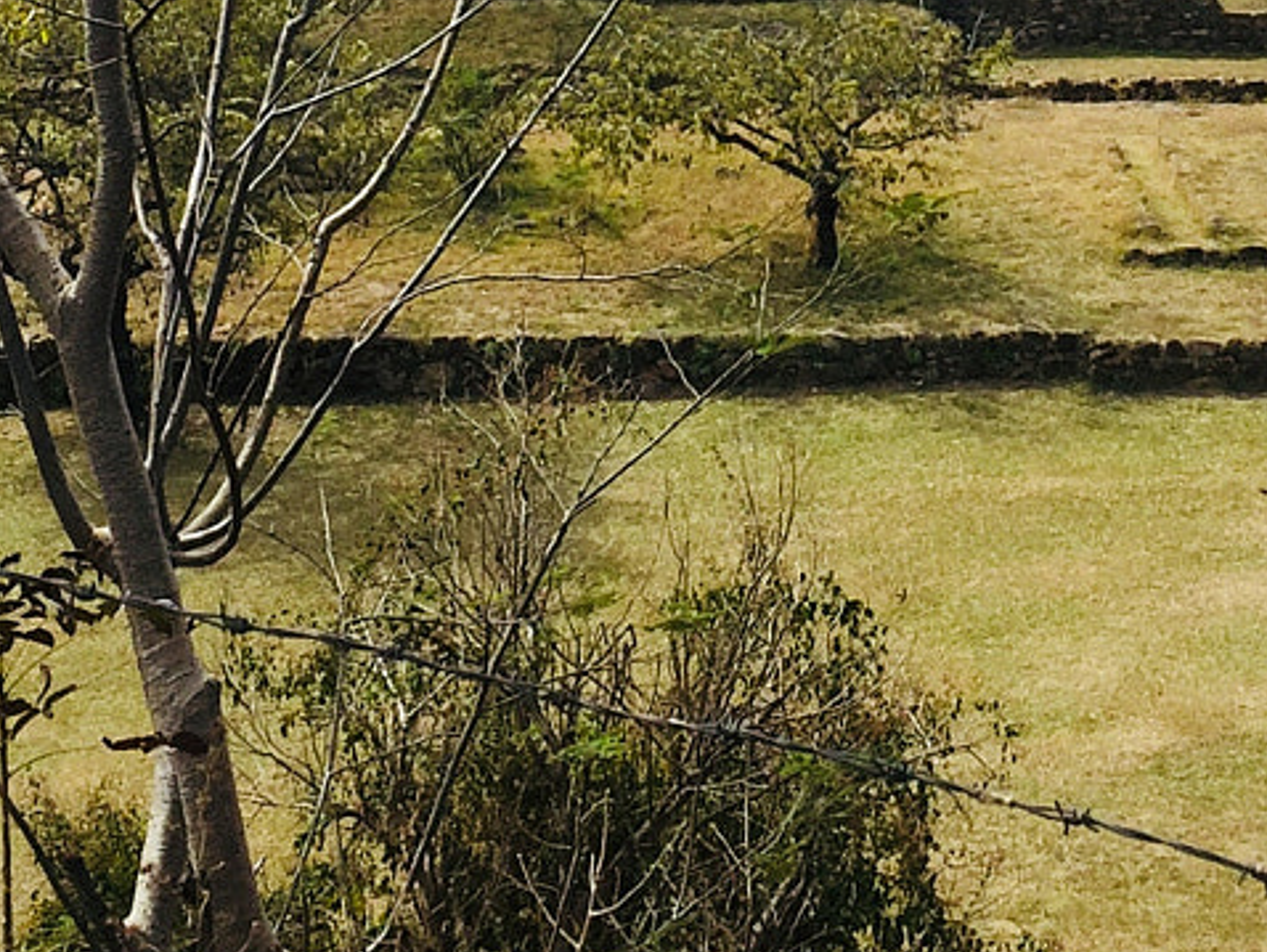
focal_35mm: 97
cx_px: 779
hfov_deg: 20.2
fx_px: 3552
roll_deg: -0.4
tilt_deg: -9.5
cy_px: -178
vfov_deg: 14.8
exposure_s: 1/2475
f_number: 2.2
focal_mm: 4.15
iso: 32
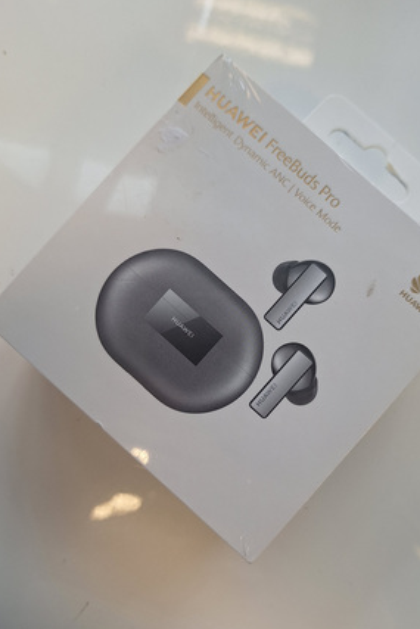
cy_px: 331
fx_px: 490
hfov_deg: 46.3
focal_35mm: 28
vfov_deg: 65.4
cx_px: 245
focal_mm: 5.54
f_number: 1.8
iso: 64
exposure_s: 1/60
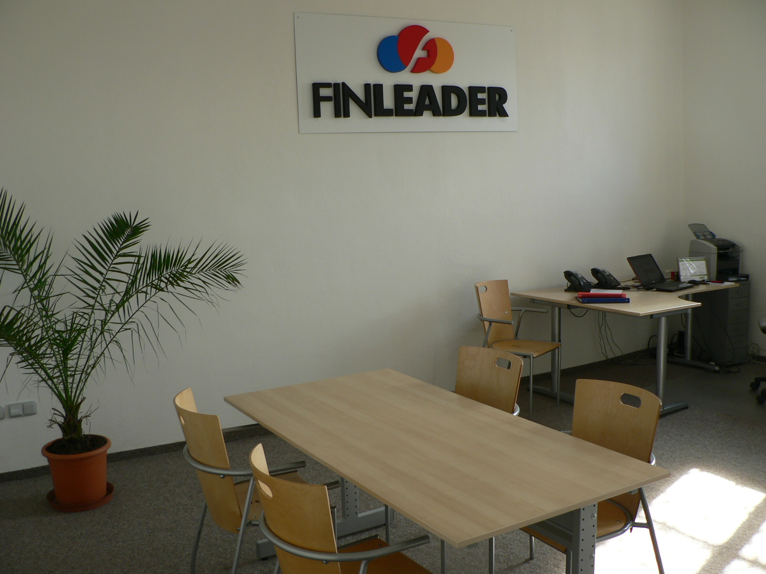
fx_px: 774
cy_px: 287
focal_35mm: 35
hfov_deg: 52.6
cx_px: 383
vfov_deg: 40.7
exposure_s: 1/60
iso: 64
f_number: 2.8
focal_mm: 6
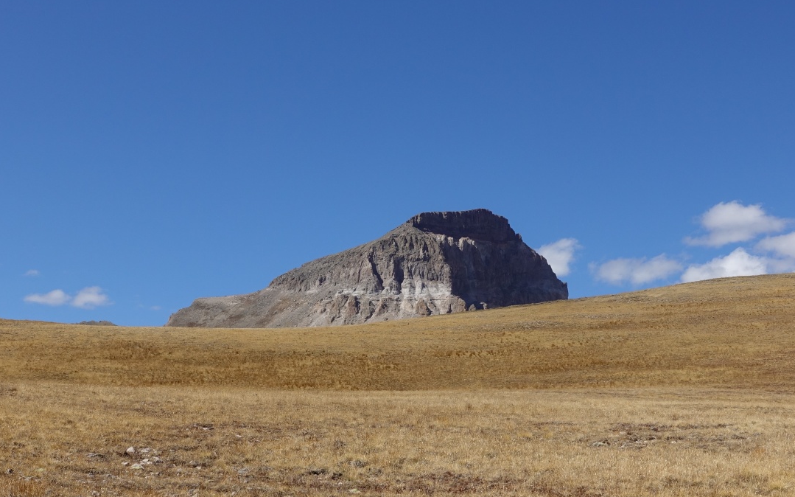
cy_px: 220
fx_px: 1473
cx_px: 399
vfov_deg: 19.1
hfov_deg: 30.2
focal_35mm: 68
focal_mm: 16.39
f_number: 5.6
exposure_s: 1/640
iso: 125
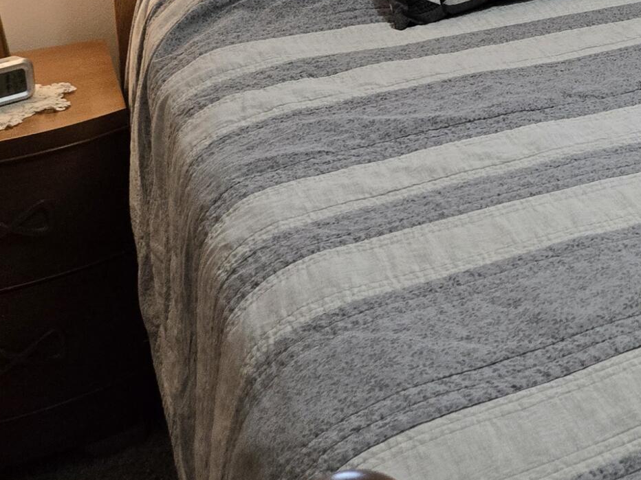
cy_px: -204
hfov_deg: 22.1
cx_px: 944
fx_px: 1370
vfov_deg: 18.1
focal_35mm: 74
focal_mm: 5.4
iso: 200
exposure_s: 1/120
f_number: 1.8
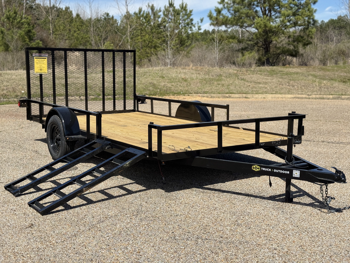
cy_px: 132
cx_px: 175
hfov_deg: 39.7
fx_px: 485
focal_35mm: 48
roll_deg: +0.7
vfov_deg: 30.3
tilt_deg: -8.3
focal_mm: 6.76
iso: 64
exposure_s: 1/4608
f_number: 1.78
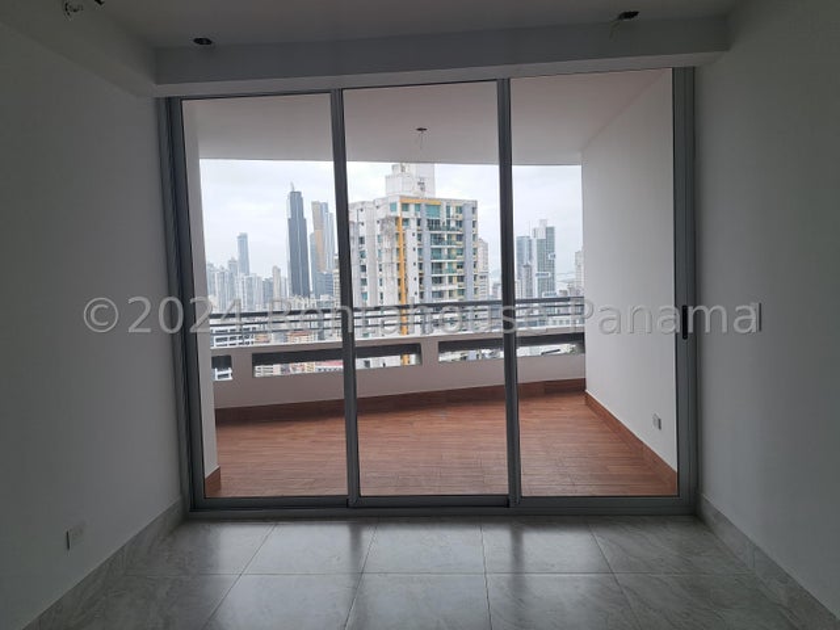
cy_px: 315
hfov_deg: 71.6
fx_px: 582
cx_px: 420
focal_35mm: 24
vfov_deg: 56.8
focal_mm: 5.23
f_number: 1.8
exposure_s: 1/164
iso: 50
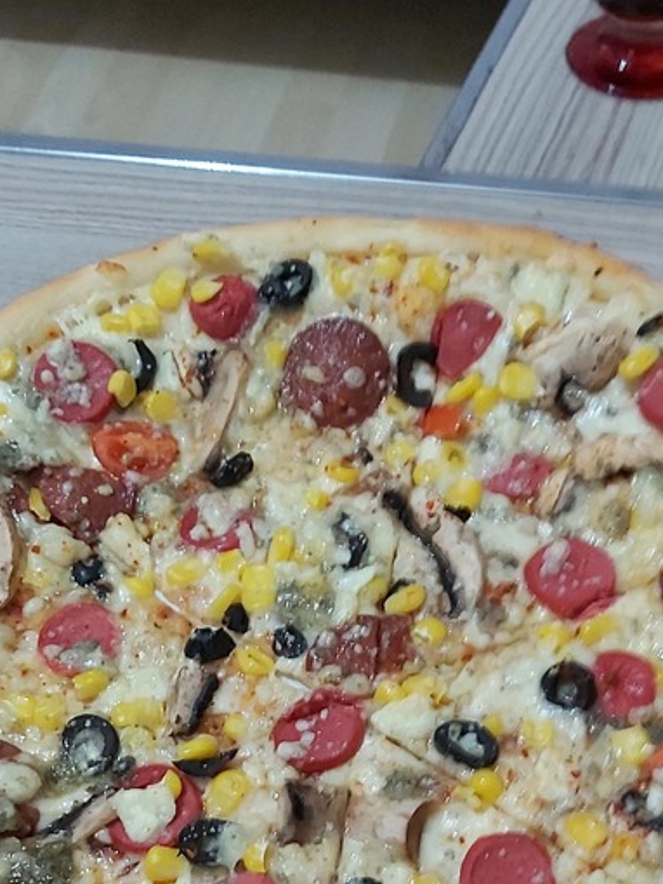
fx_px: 1200
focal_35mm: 47
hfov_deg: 30.9
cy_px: 714
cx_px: 330
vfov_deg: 38.8
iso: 400
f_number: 1.7
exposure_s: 1/24
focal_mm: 3.92
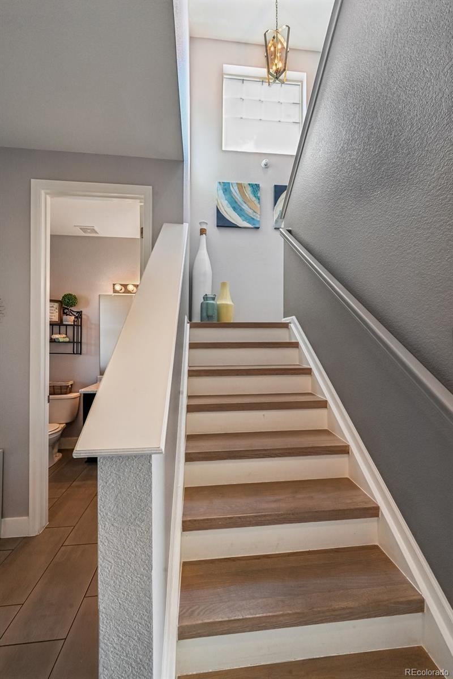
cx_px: 226
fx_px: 264
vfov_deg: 104.3
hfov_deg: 81.2
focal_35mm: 14
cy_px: 340
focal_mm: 14
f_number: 10
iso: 400
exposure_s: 1/20
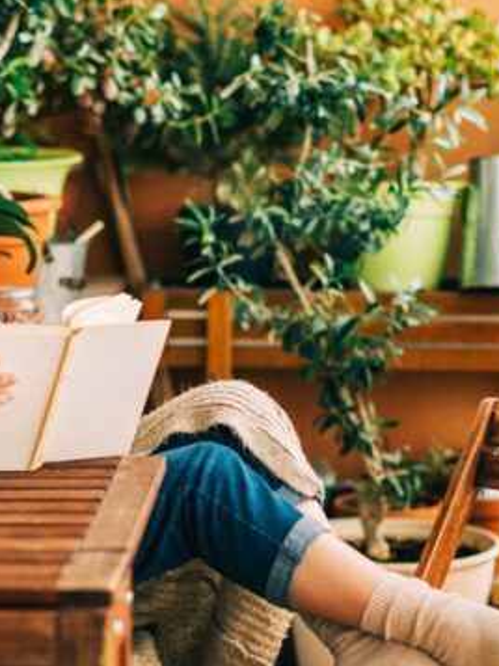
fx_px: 3060
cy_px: 356
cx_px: 186
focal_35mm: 159
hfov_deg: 9.3
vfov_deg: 12.4
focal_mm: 85
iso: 320
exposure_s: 1/2000
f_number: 1.8
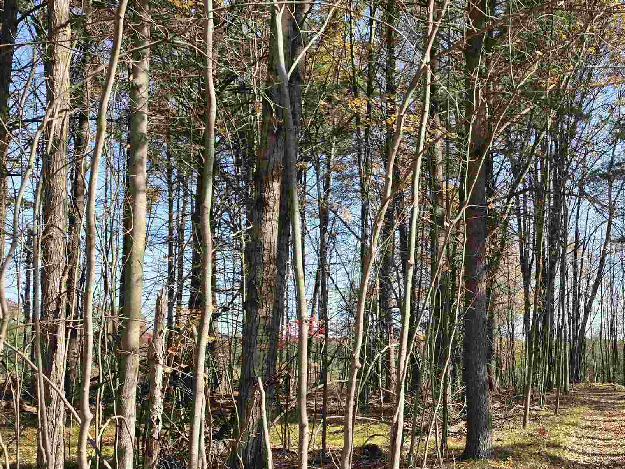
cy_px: 306
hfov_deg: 41.0
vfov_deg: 32.6
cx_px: 506
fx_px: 794
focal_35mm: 44
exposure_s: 1/1962
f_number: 1.4
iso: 64
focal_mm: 6.5
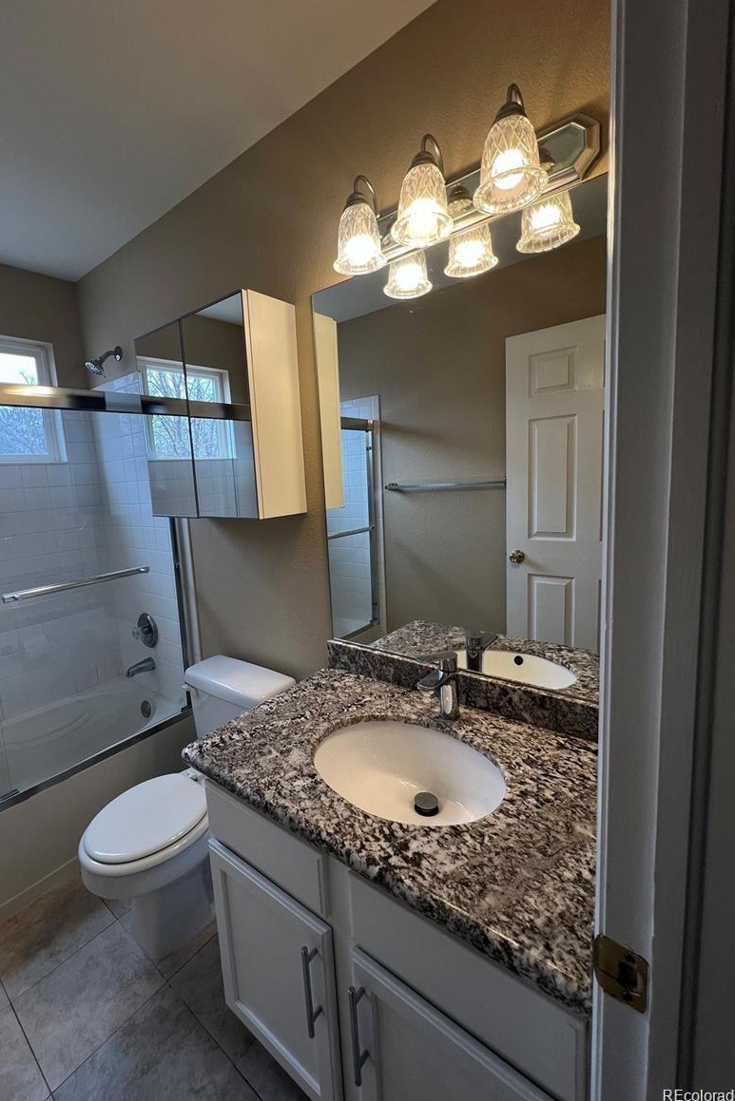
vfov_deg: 104.2
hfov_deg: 80.8
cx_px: 319
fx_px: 429
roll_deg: +3.8
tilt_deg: -6.9
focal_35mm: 14
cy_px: 538
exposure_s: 1/133
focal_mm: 1.57
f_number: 1.8
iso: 32
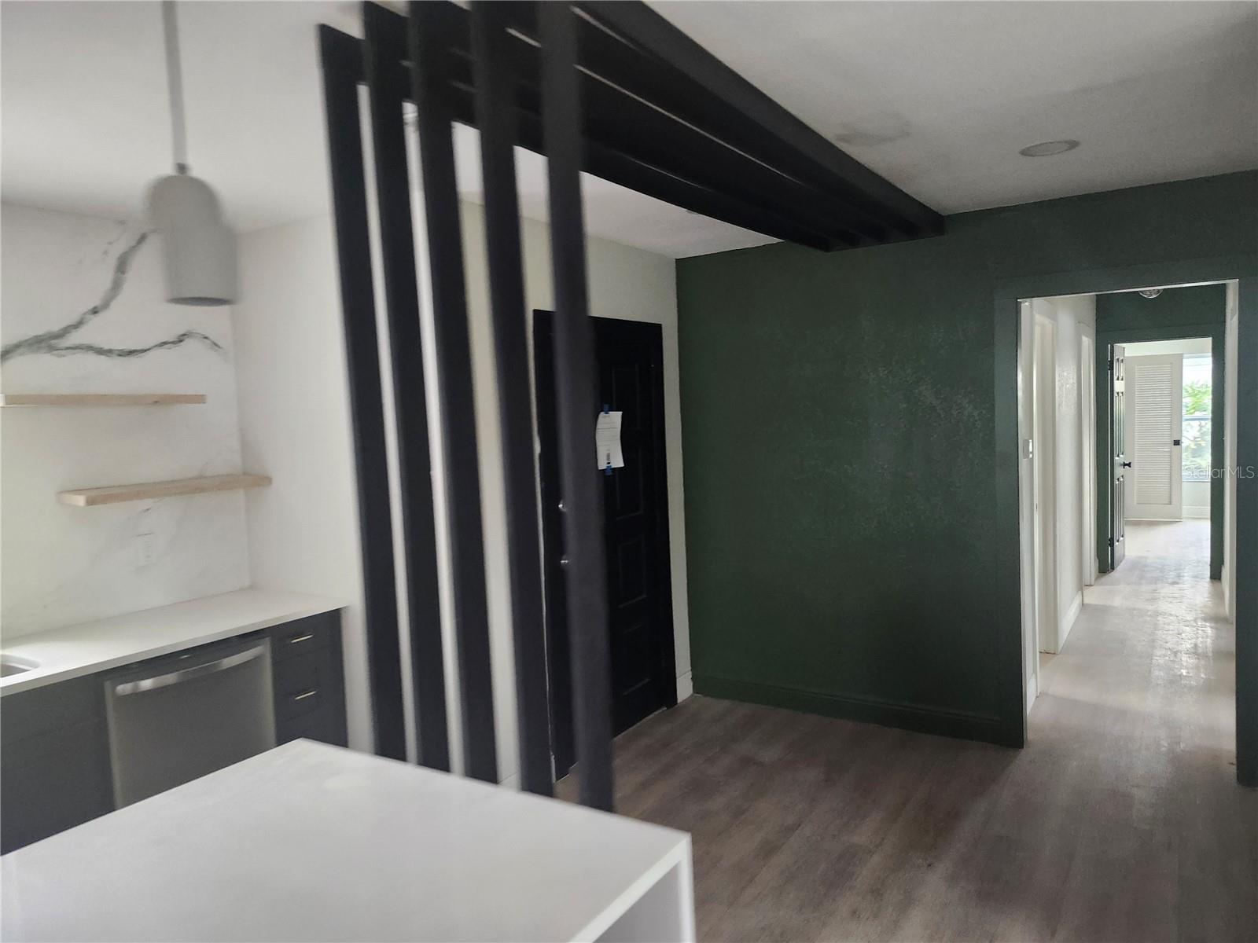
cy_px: 472
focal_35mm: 23
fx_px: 836
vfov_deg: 58.9
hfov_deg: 73.9
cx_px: 629
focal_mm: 5.54
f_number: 1.8
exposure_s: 1/30
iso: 500
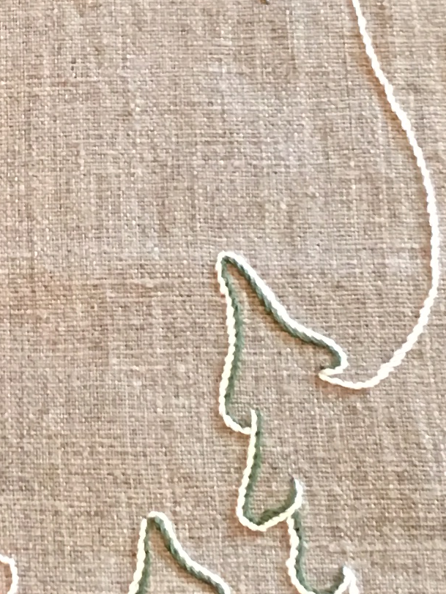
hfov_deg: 9.9
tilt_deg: -62.3
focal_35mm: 144
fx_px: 2474
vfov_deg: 13.7
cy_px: 184
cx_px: -267
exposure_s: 1/8
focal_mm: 4.15
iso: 100
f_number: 2.2
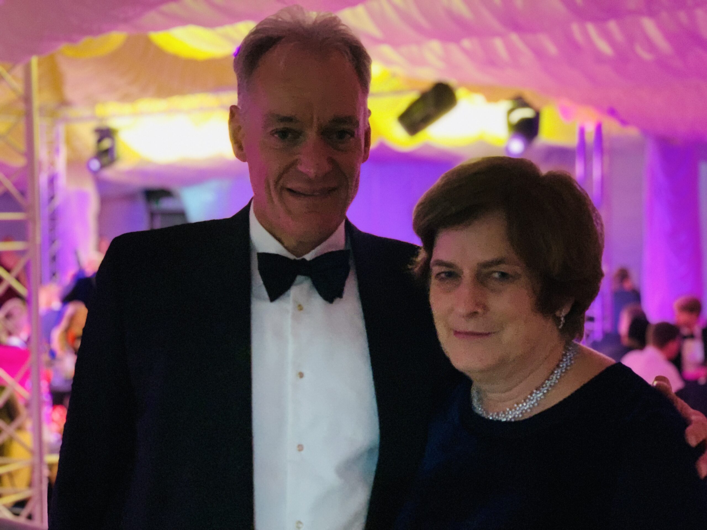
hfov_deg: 36.8
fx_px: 1062
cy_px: 265
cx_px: 354
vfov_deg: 28.0
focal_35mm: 52
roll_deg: +1.7
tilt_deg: -3.4
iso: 1000
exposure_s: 1/30
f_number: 2.4
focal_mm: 6
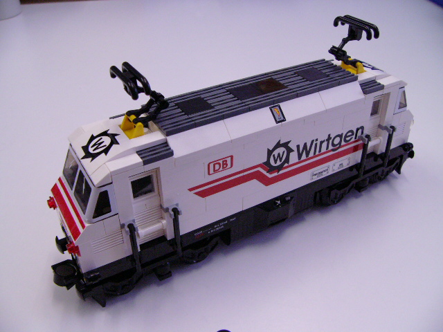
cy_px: 166
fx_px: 461
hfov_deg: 51.4
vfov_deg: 39.7
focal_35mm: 36
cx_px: 222
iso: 200
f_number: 2.8
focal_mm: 6
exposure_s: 1/40
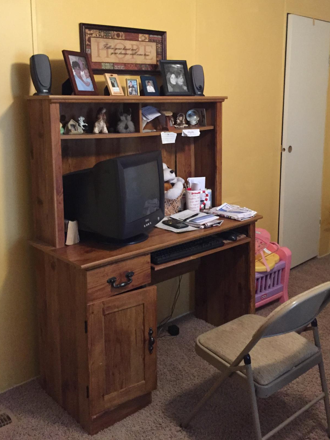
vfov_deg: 50.9
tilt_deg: -10.8
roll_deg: -1.2
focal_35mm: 36
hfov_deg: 39.6
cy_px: 171
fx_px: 458
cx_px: 189
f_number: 2.2
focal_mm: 4.15
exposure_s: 1/15
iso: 320
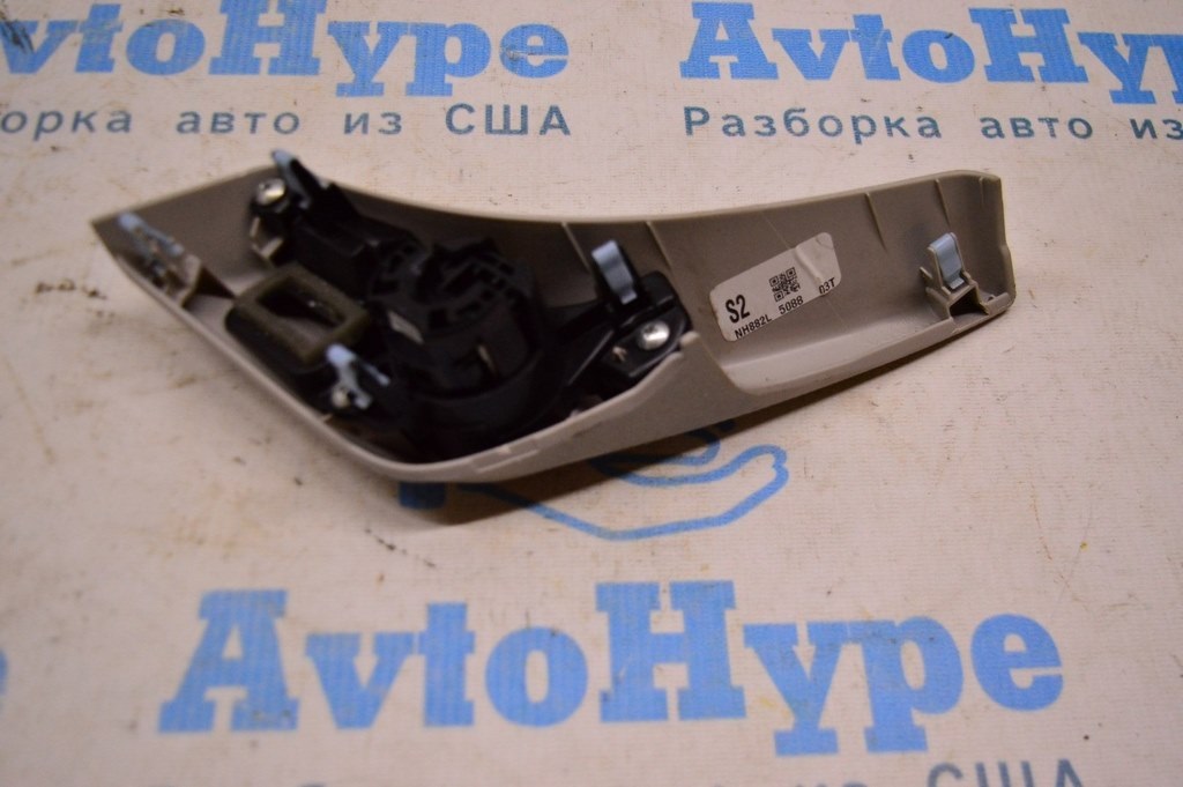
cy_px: 394
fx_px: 1281
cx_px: 592
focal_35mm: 39
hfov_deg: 49.6
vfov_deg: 34.2
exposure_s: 1/400
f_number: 4
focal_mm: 26
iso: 1600
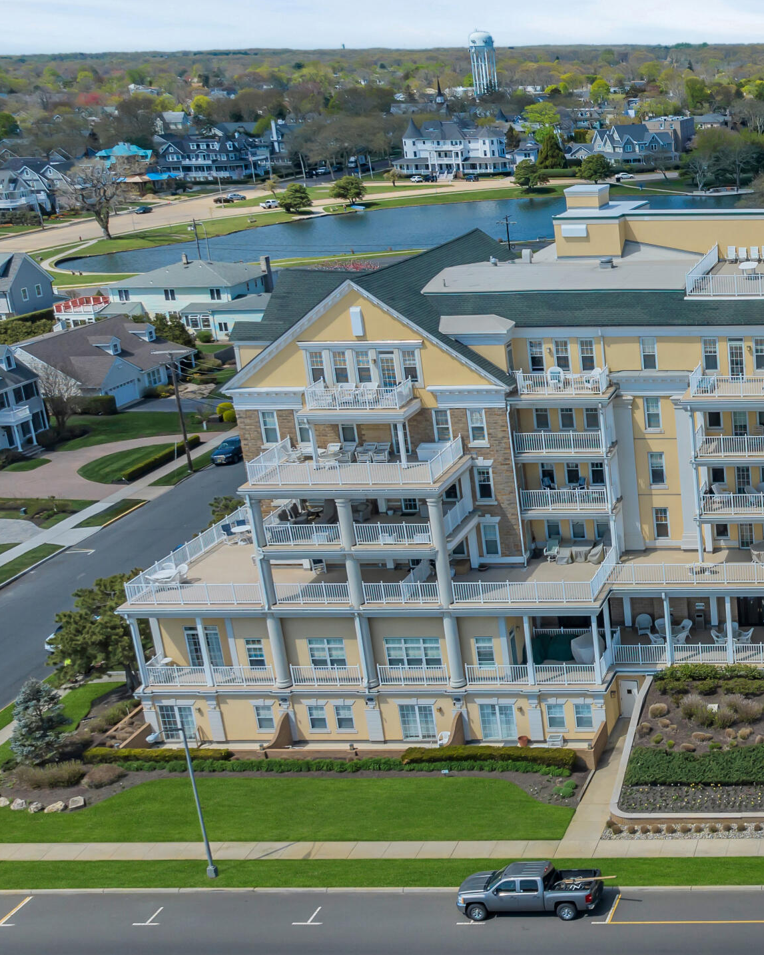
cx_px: 966
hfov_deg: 26.6
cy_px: 518
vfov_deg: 38.0
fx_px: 1385
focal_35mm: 49
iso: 100
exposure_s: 1/1250
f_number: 4
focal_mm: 12.29
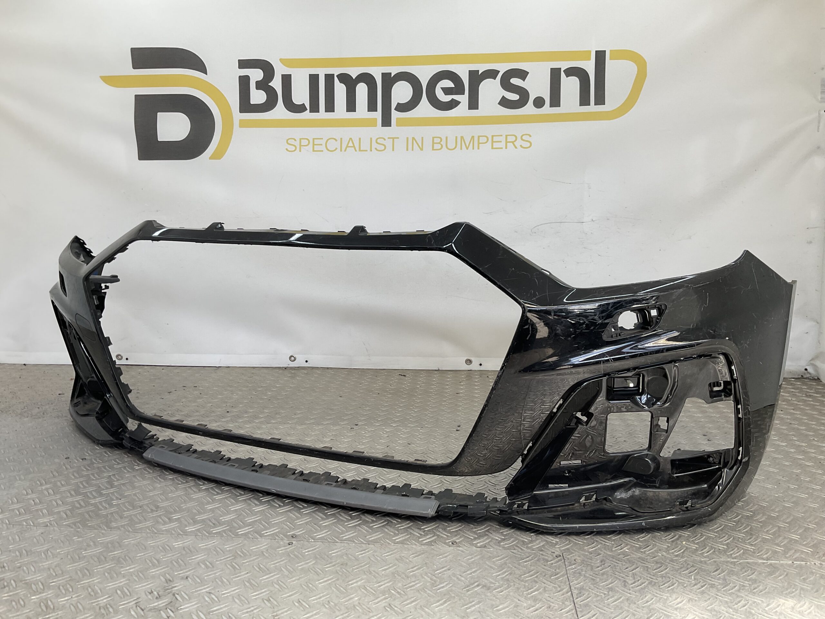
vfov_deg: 48.2
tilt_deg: -8.6
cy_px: 310
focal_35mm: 29
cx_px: 412
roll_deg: -2.2
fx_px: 691
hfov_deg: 61.7
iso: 16
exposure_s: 1/207
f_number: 1.8
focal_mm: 3
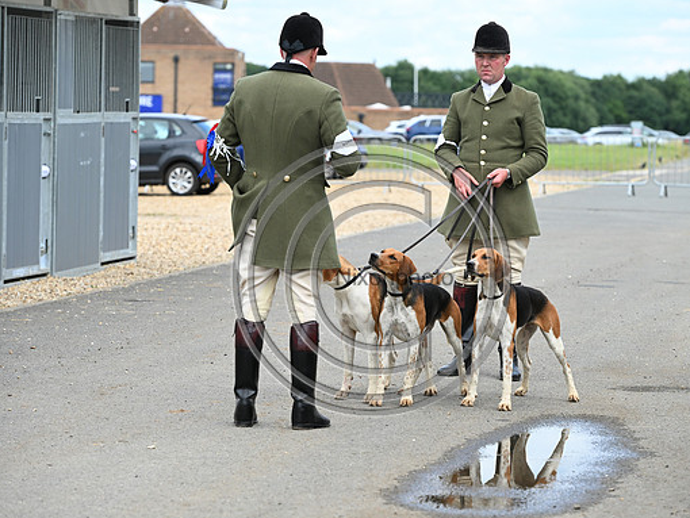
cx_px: 356
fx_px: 3051
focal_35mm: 153
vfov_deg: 9.7
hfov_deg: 12.9
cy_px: 259
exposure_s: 1/1000
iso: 450
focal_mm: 140
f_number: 5
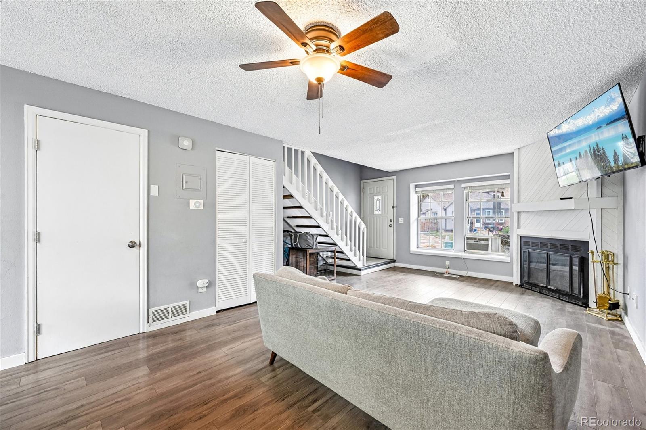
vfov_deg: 81.2
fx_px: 251
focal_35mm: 14
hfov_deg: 104.3
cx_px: 323
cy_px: 215
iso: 400
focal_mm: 14
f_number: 9
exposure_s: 1/15
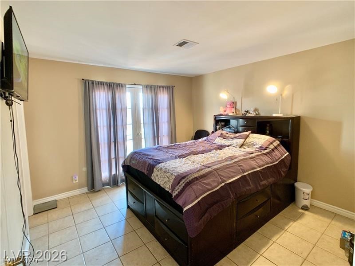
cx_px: 178
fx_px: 267
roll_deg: +1.3
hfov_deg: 67.3
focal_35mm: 26
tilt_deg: -5.8
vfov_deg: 53.1
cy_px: 133
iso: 250
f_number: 1.8
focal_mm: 4.25
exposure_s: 1/60
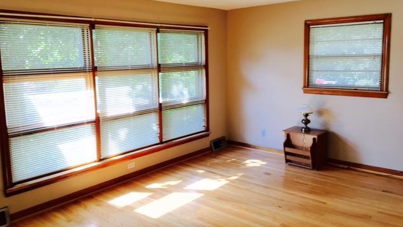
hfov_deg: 61.0
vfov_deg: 36.6
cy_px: 106
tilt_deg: -7.7
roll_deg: +1.0
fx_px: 342
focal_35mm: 32
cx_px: 203
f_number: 2.2
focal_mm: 4.15
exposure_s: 1/60
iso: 25
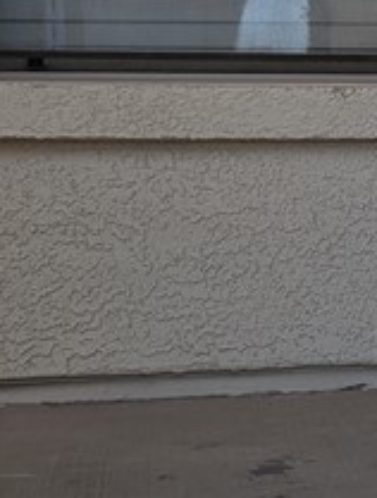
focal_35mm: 117
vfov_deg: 16.5
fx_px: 1690
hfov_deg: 11.9
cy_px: 6
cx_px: 648
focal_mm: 6.9
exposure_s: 1/196
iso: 26
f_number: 1.68
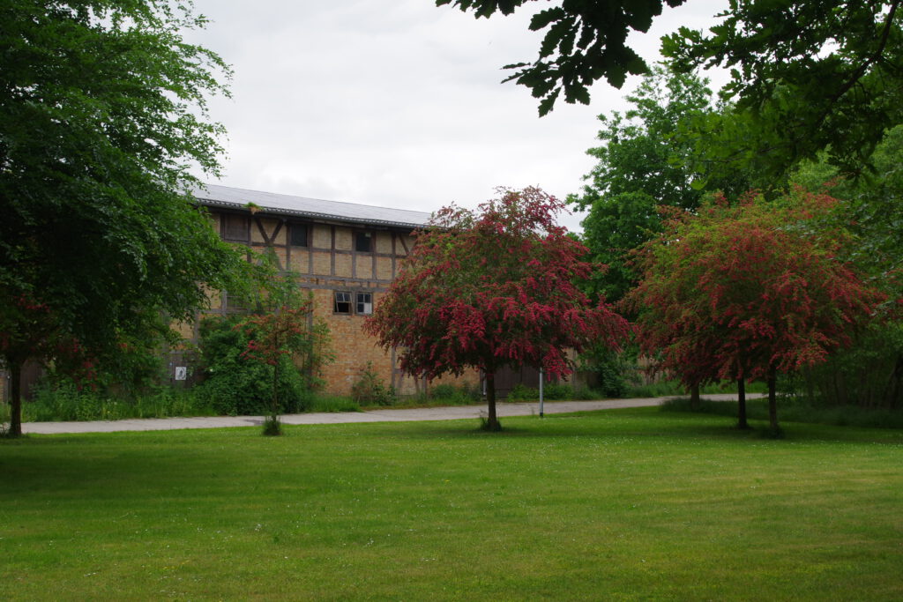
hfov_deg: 40.3
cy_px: 301
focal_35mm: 49
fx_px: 1229
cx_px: 452
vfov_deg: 27.5
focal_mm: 32.5
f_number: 11
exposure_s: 1/160
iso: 400
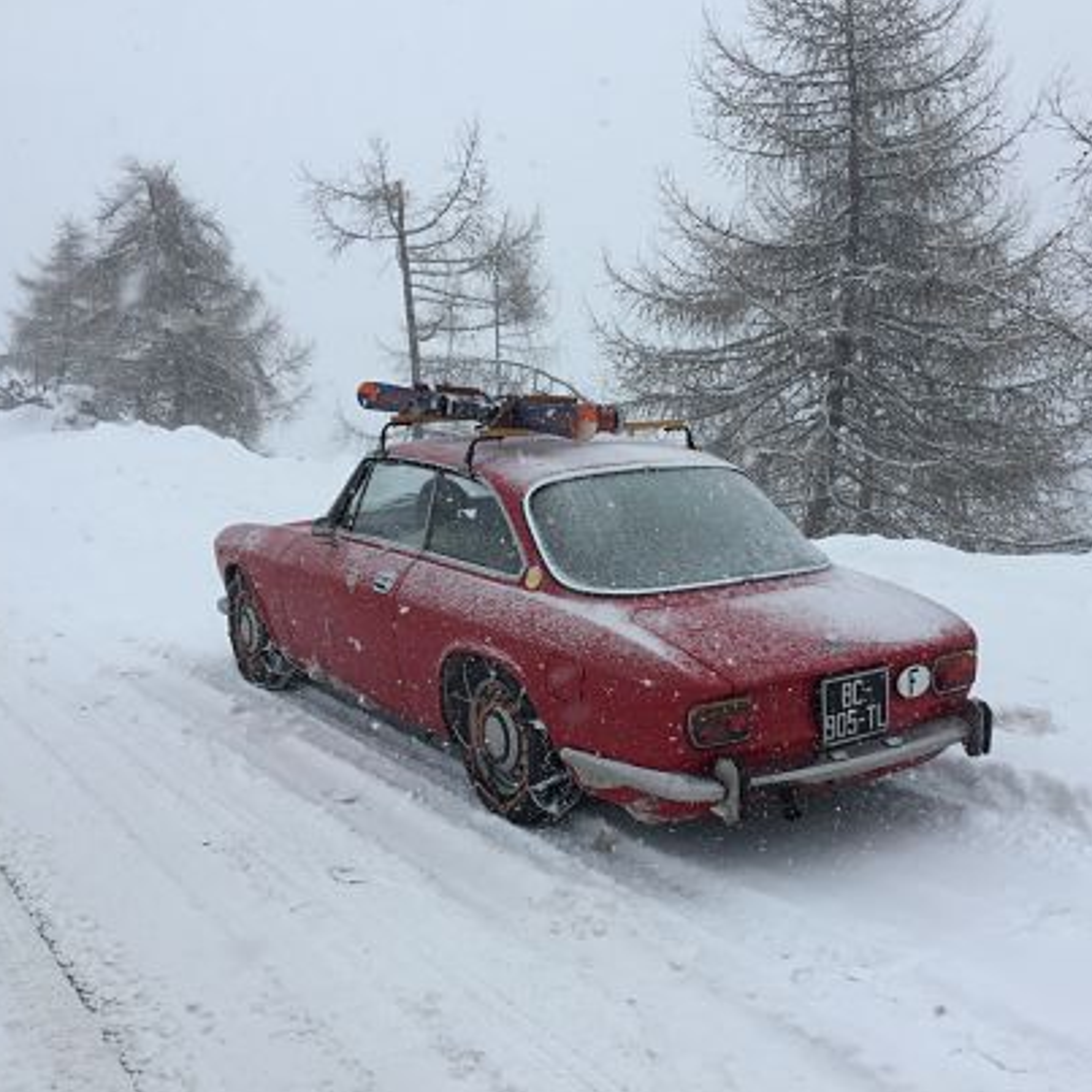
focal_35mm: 35
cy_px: 546
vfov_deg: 47.2
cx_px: 580
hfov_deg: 47.2
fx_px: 1249
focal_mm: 4.15
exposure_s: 1/920
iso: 32
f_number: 2.2
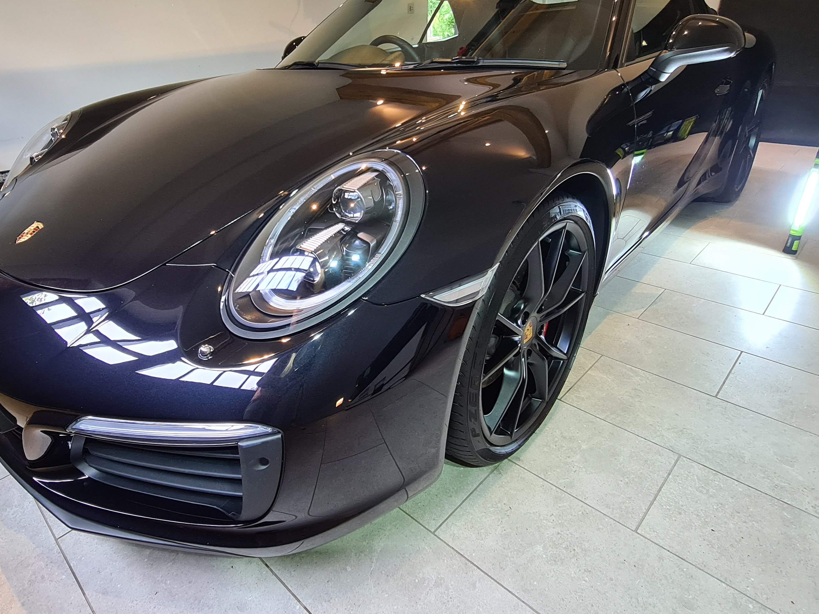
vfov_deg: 65.8
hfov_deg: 80.6
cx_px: 322
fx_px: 473
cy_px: 276
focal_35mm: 20
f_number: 2.2
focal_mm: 2.22
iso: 200
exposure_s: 1/50
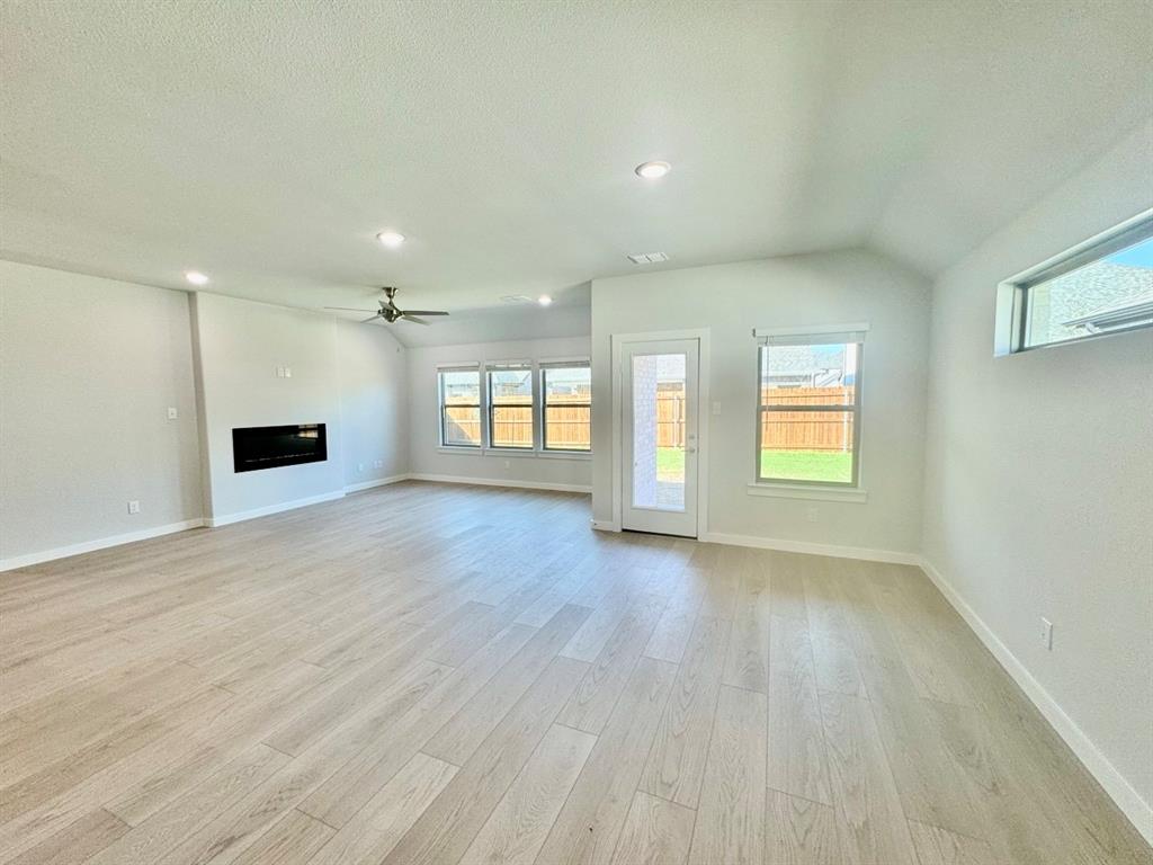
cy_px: 432
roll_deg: +0.7
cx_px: 576
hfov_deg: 102.1
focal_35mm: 14
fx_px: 466
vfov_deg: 85.7
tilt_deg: -4.4
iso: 64
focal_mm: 2.22
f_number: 2.2
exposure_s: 1/120
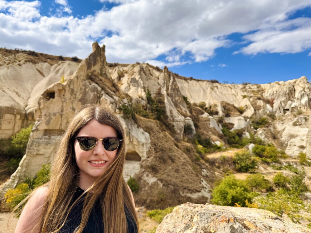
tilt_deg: +4.9
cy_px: 111
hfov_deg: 67.3
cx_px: 151
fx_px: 234
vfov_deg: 53.1
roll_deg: +0.4
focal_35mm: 26
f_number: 1.78
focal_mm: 6.76
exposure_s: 1/4310
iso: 80
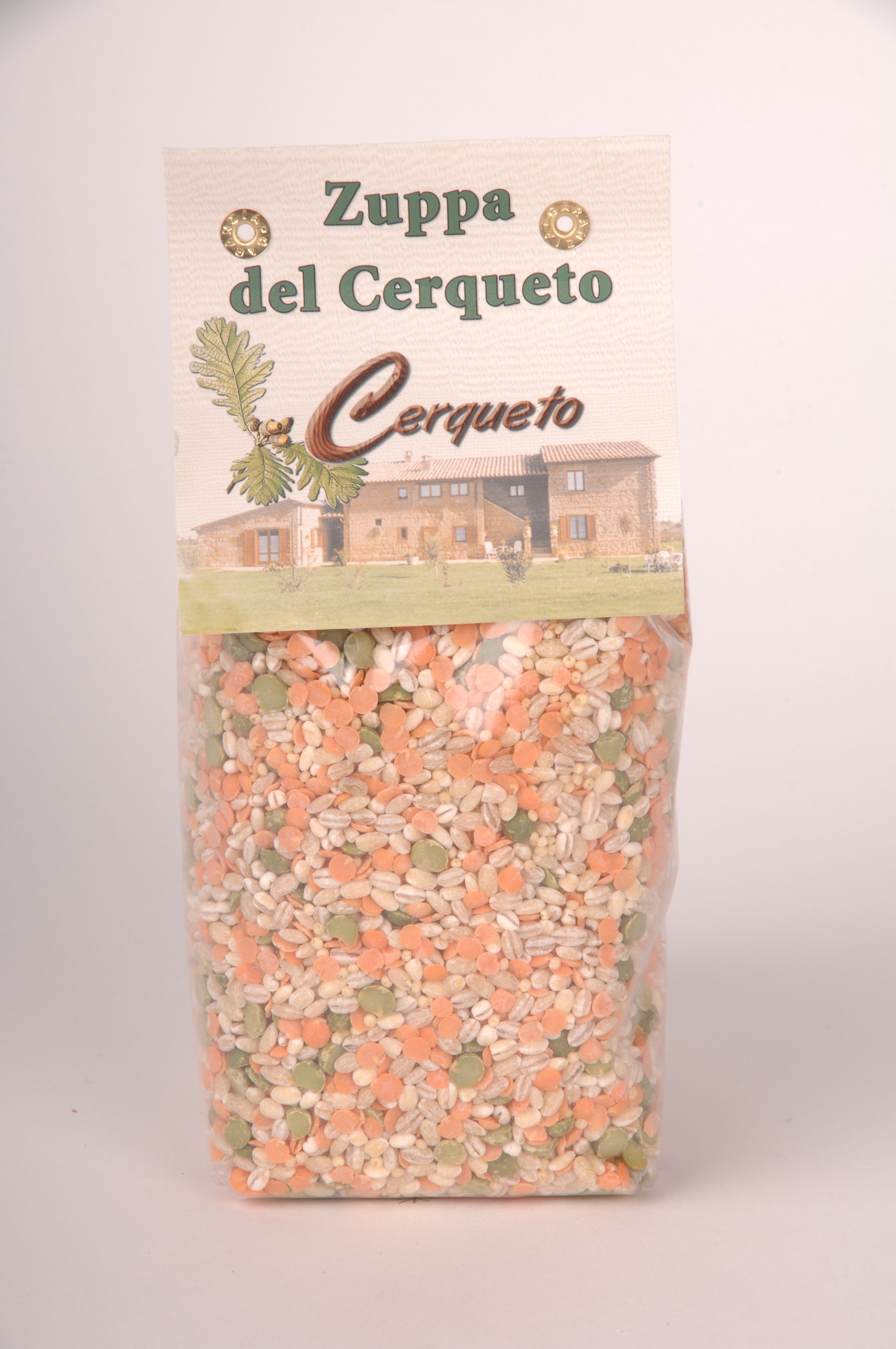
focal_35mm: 188
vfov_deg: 11.0
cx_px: 448
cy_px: 674
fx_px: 7018
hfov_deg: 7.3
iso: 200
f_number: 20
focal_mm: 125
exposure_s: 1/160
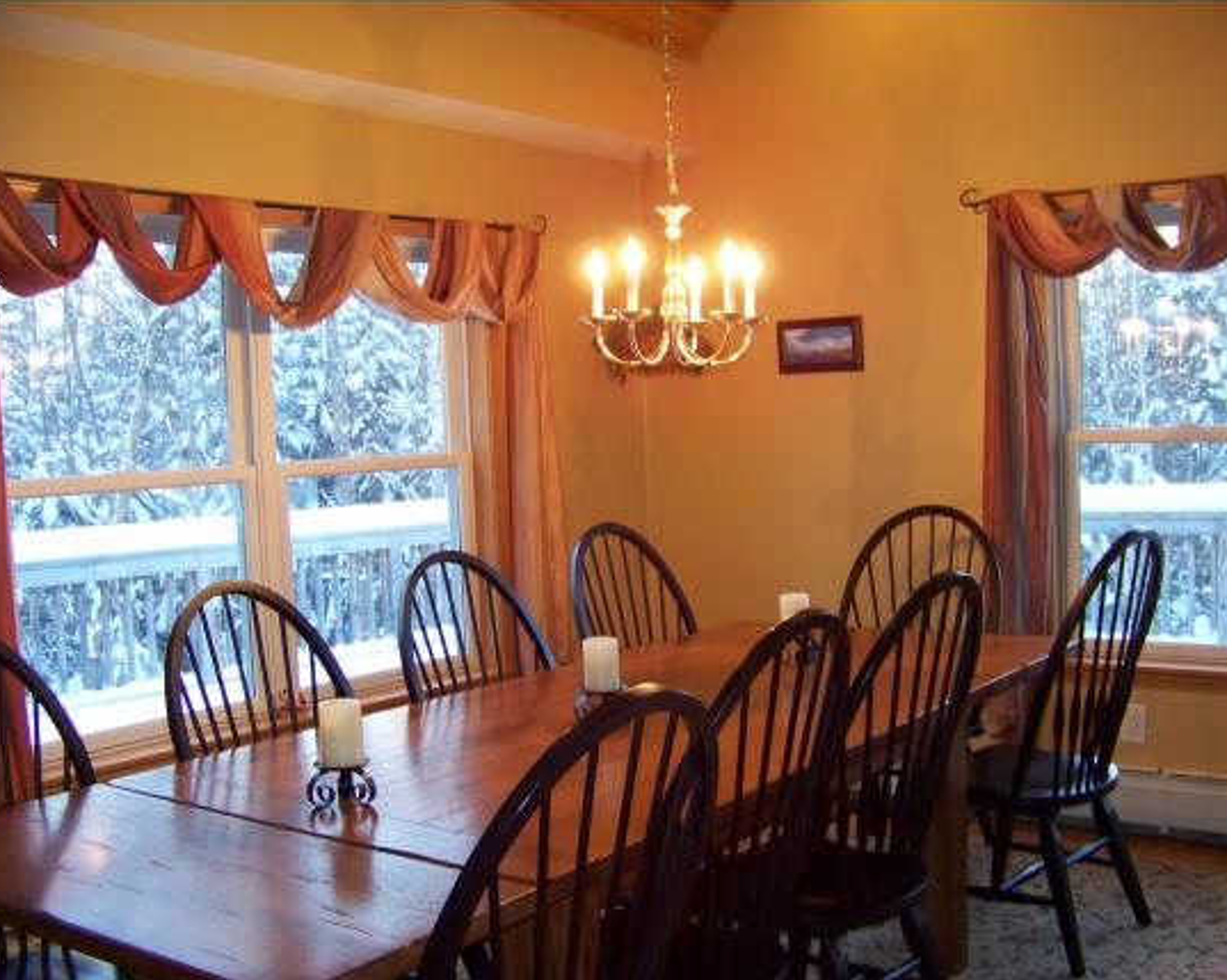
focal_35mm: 38
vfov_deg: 39.1
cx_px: 633
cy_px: 493
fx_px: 1379
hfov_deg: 48.0
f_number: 2.8
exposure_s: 1/30
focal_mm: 5.85
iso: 200
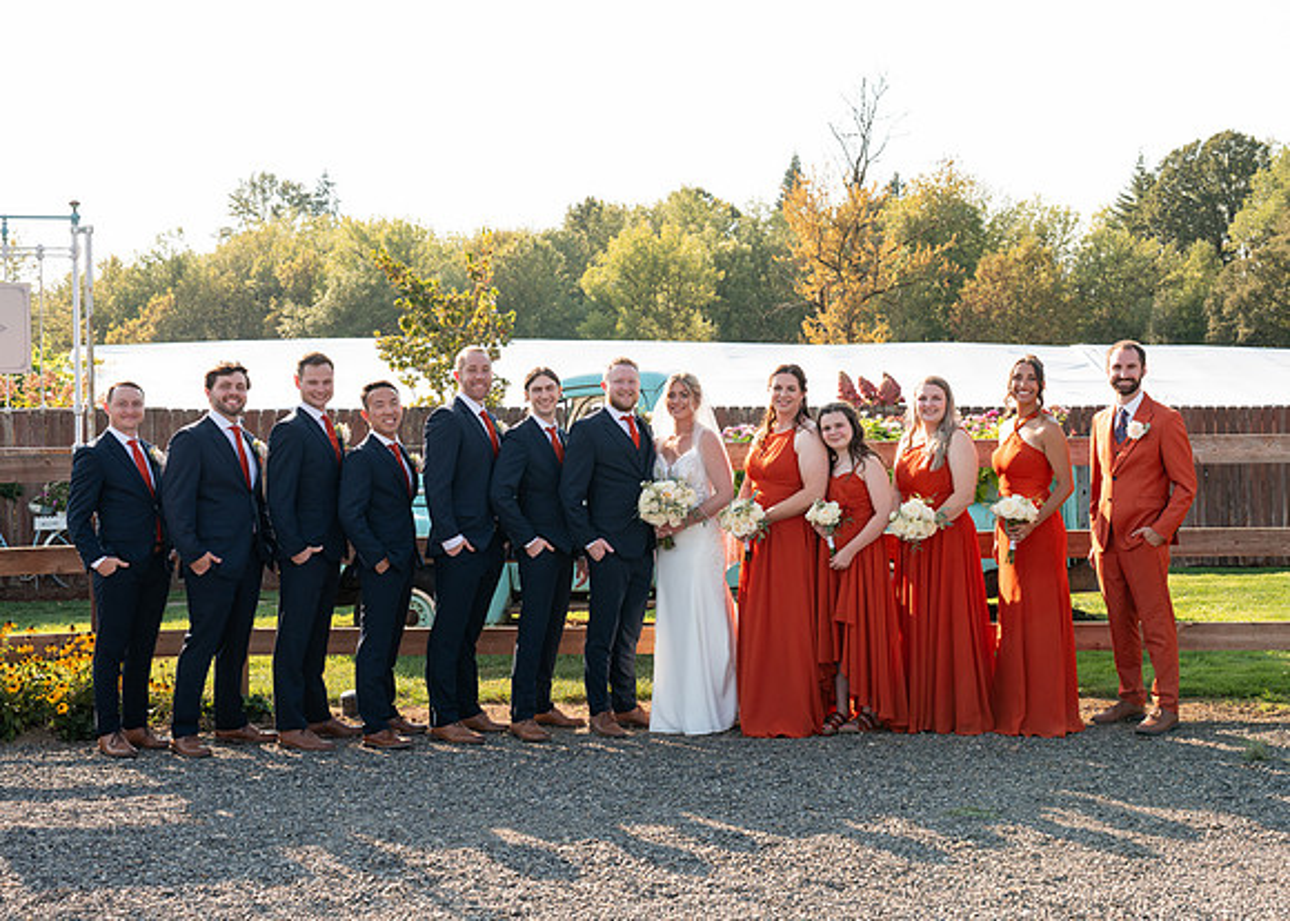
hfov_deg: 42.9
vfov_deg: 31.3
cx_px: 701
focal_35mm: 45
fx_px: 1641
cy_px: 441
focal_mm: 35
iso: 250
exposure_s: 1/320
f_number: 5
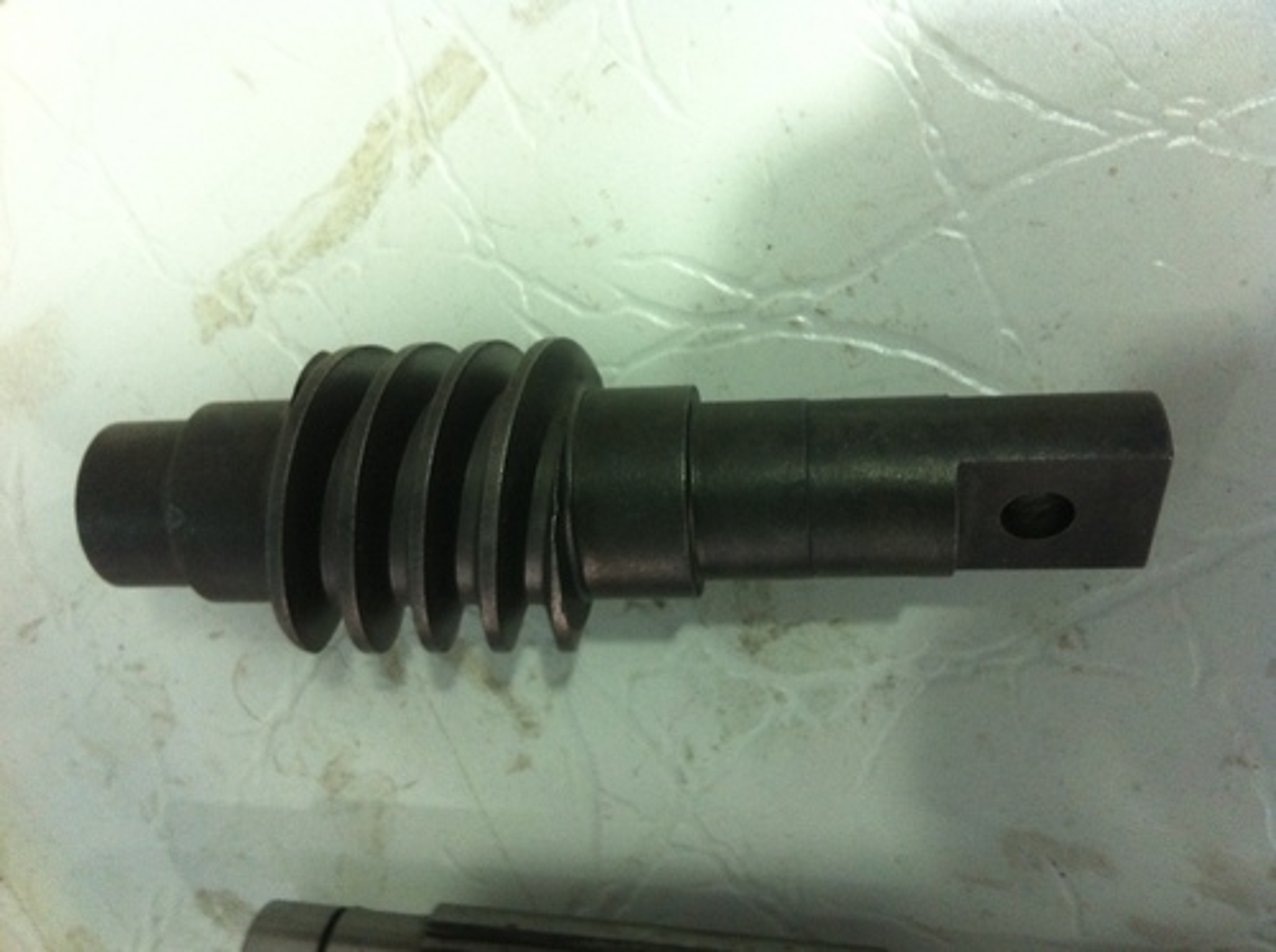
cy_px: 476
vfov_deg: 40.6
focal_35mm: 35
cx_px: 638
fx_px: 1288
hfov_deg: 52.7
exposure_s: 1/15
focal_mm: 3.85
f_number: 2.8
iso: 160
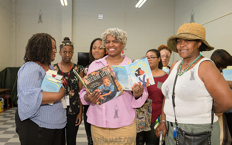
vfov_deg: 34.4
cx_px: 104
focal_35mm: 37
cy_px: 84
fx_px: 234
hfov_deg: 52.6
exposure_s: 1/500
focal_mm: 32
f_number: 4.5
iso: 2000
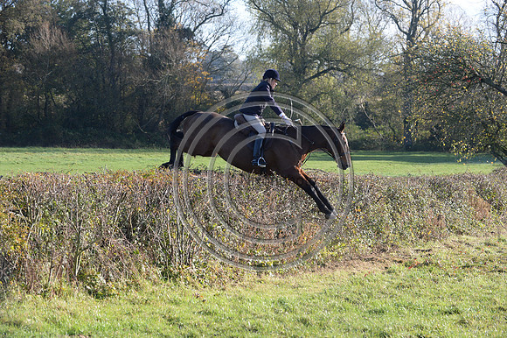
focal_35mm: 95
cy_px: 169
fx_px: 1337
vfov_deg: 14.4
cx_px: 254
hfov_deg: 21.5
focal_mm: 95
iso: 1000
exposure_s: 1/1250
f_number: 5
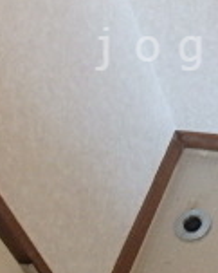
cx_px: 218
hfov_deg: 17.3
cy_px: 49
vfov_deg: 21.6
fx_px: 701
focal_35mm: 87
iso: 320
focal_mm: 3.7
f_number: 3.5
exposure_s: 1/30
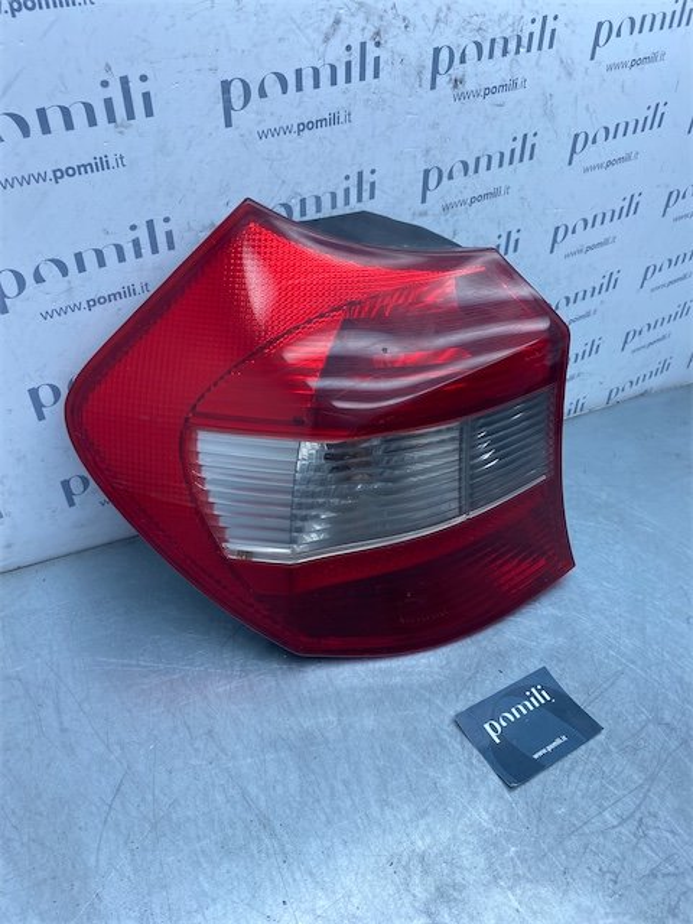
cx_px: 346
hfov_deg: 53.1
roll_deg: -10.9
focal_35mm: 26
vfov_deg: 67.3
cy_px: 462
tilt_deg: -34.5
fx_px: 694
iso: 32
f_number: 1.8
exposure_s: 1/728
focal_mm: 4.25
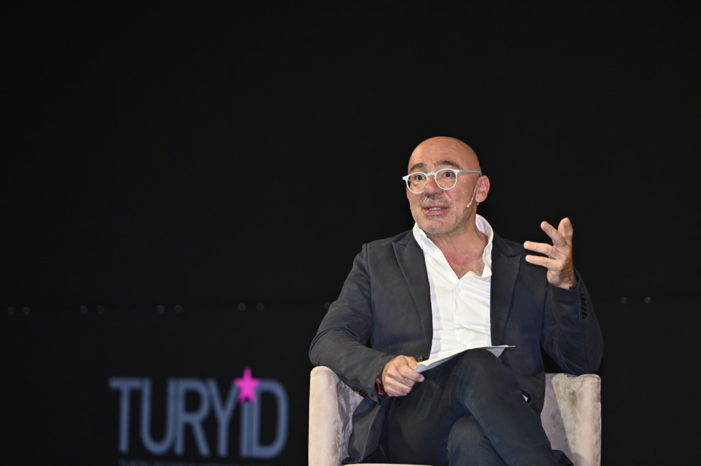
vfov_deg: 8.1
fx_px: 3308
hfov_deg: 12.1
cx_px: 350
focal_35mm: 170
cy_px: 233
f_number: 4
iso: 1000
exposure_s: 1/250
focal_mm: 170
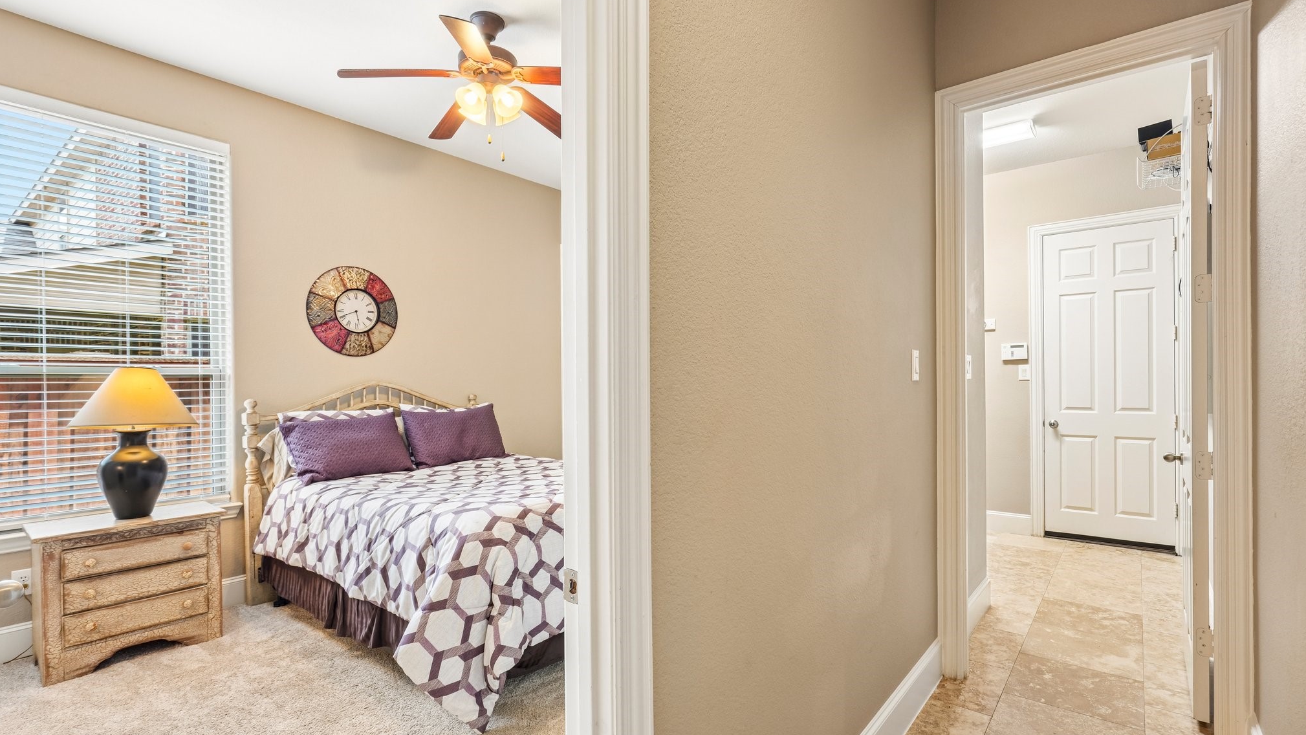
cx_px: 660
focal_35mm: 17
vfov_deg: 63.9
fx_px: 589
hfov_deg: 95.9
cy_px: 380
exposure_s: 1/6
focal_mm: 16
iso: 400
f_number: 8
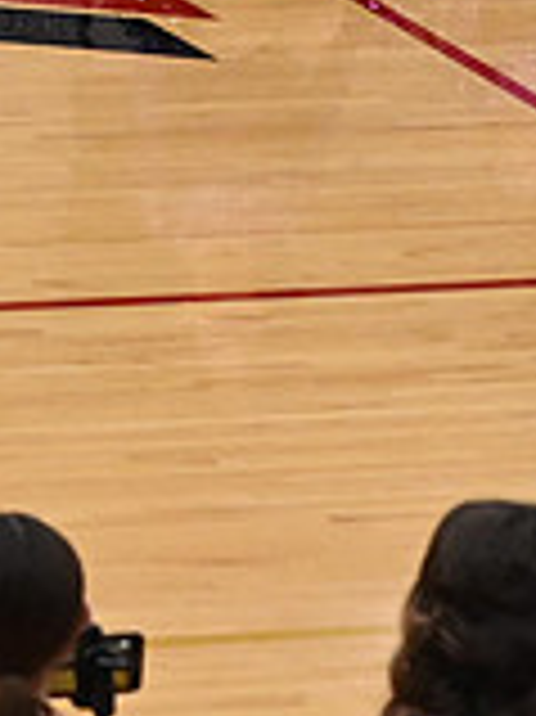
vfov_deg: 5.4
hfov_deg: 4.0
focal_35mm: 369
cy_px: -61
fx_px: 7628
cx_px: -752
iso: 6400
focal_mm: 70
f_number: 4
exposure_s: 1/400
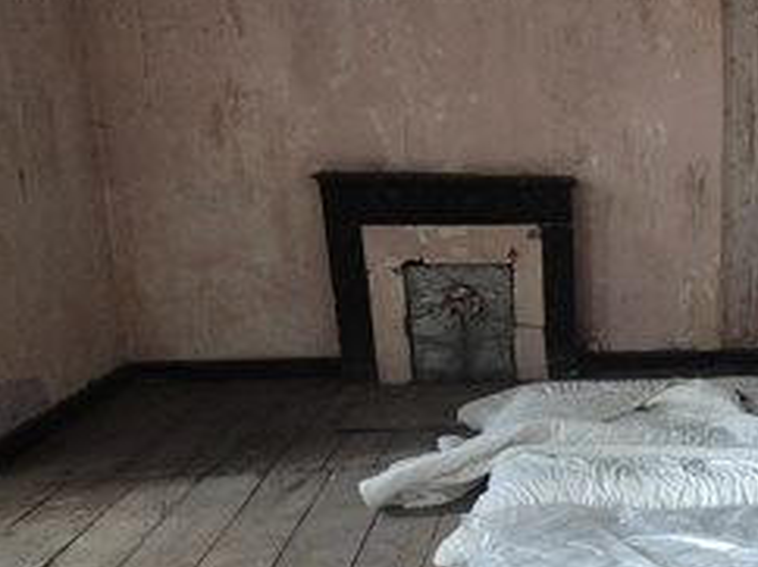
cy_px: 417
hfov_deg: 36.7
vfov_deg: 33.0
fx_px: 941
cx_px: 843
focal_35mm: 43
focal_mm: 2.2
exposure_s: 1/50
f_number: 2.2
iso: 320
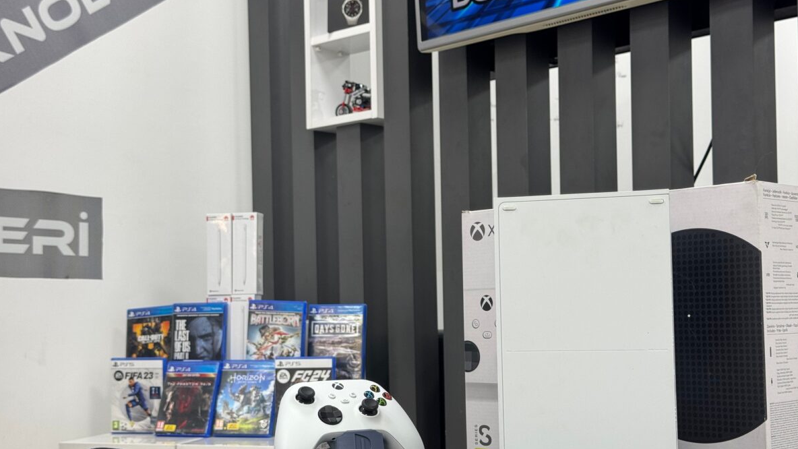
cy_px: 279
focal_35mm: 53
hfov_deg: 39.2
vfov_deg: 22.6
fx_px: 1121
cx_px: 402
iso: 64
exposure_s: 1/50
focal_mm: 6.76
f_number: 1.78
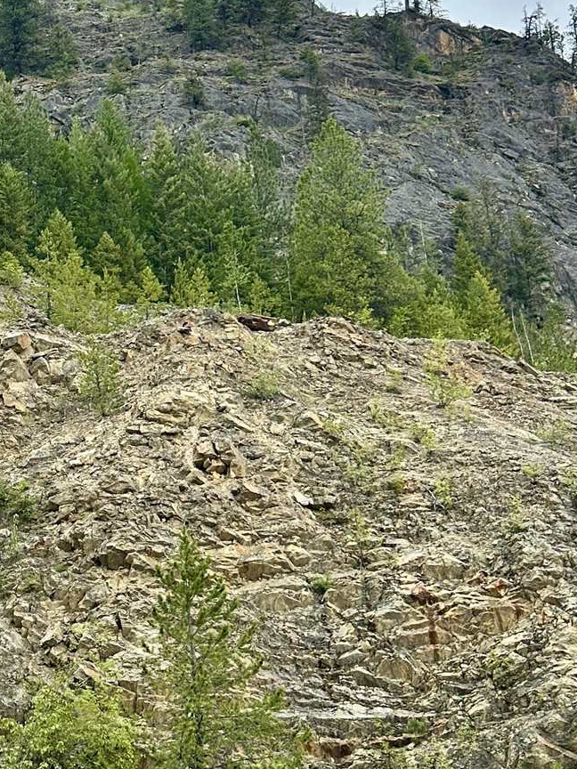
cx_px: -34
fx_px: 1422
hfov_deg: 21.9
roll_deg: +0.1
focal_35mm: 64
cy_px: 279
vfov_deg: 30.1
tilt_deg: +23.5
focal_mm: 6.86
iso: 80
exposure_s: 1/1412
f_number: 1.78
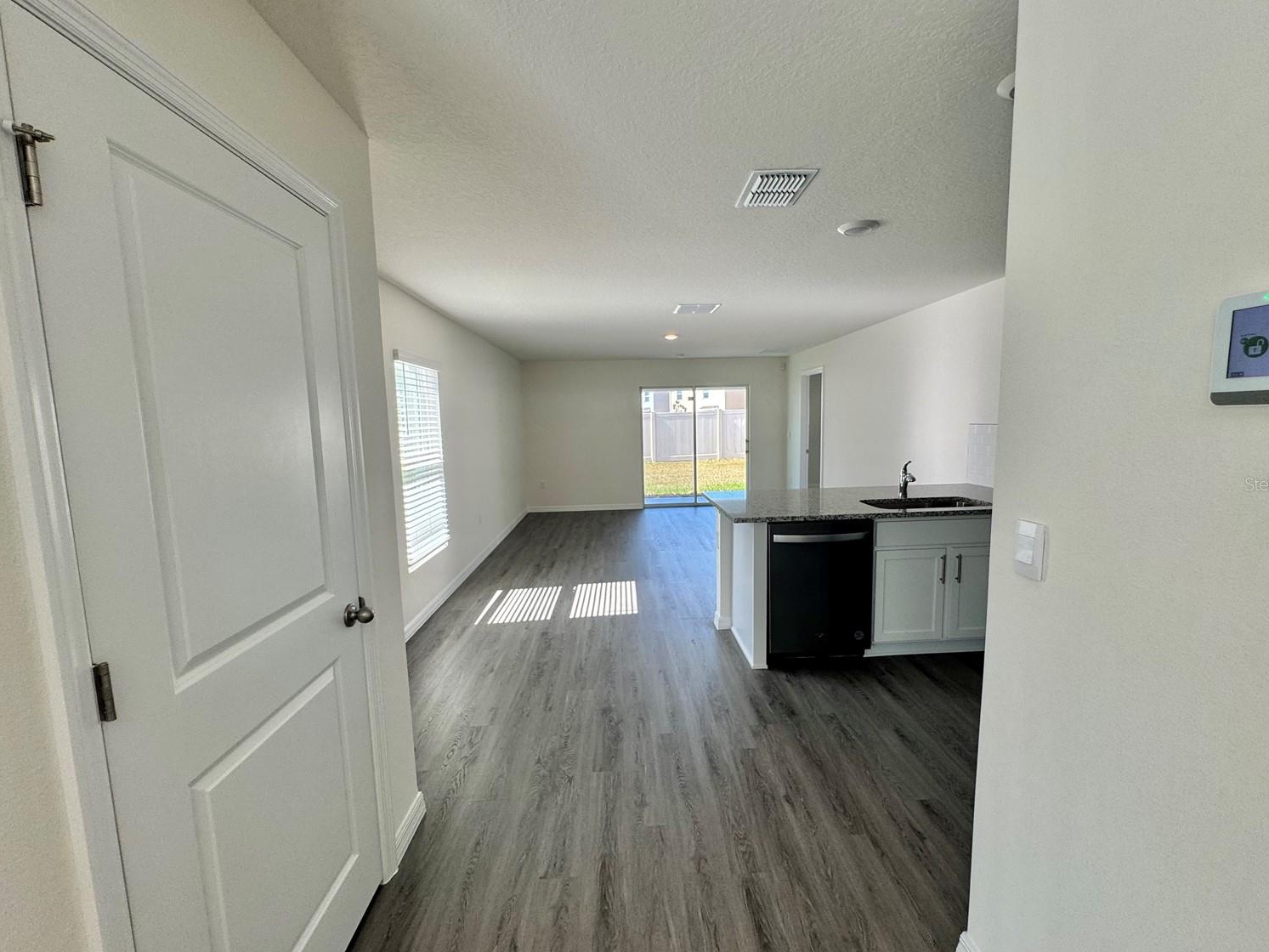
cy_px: 484
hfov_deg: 98.2
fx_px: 550
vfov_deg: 81.7
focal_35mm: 15
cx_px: 645
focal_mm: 2.22
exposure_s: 1/120
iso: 64
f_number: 2.2
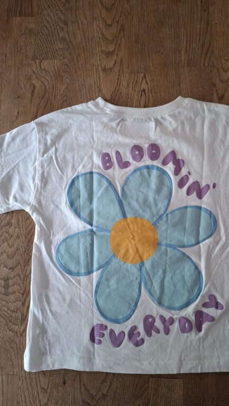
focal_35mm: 26
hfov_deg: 44.0
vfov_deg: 71.9
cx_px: 146
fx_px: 281
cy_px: 204
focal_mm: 5.54
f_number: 1.8
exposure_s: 1/50
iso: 250
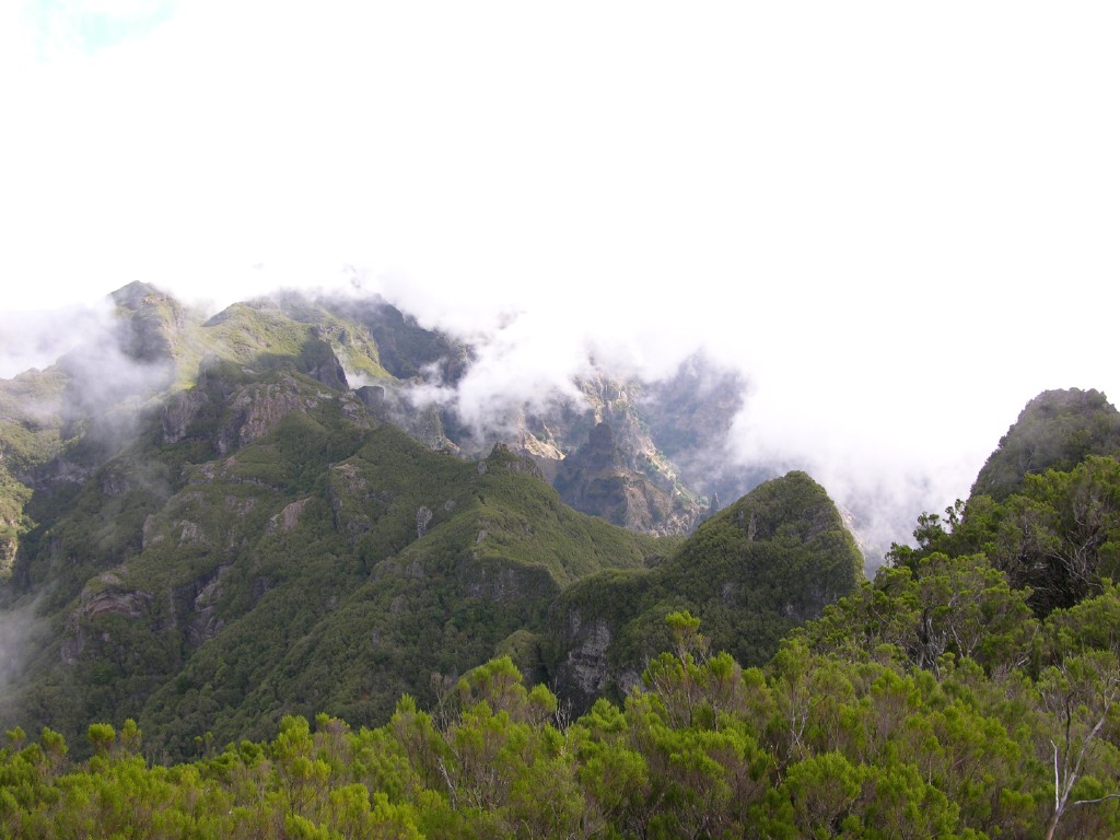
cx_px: 560
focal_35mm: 35
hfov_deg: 52.6
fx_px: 1132
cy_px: 420
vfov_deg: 40.7
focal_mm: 8.9
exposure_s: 1/110
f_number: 4.5
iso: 50
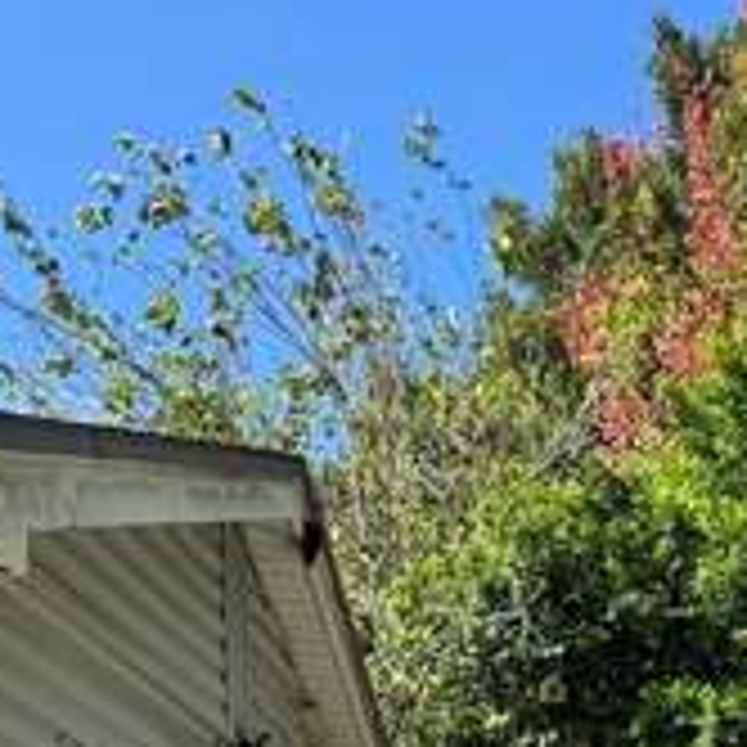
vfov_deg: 17.2
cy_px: 1350
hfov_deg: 20.3
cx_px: 796
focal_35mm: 82
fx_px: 2002
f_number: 1.78
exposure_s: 1/2833
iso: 80
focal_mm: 6.76
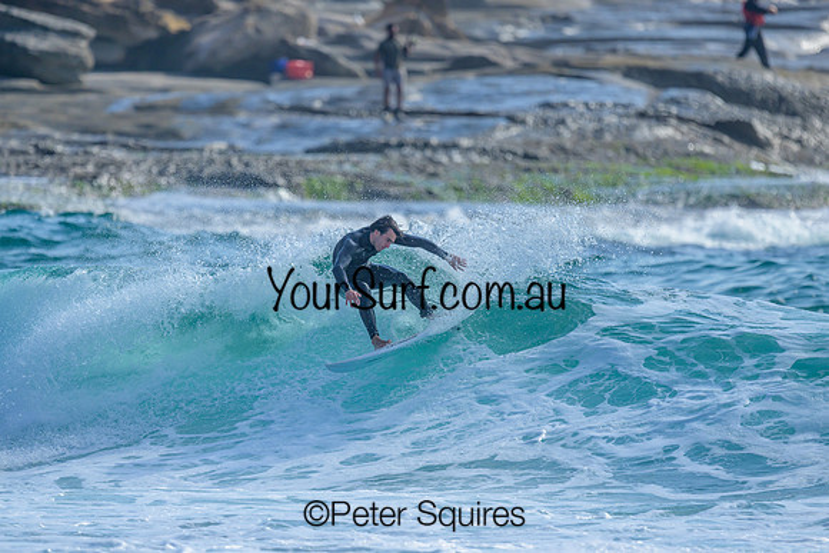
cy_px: 276
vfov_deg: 1.7
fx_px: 18426
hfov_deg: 2.6
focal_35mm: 800
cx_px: 414
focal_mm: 800
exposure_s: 1/2000
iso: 280
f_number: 6.3
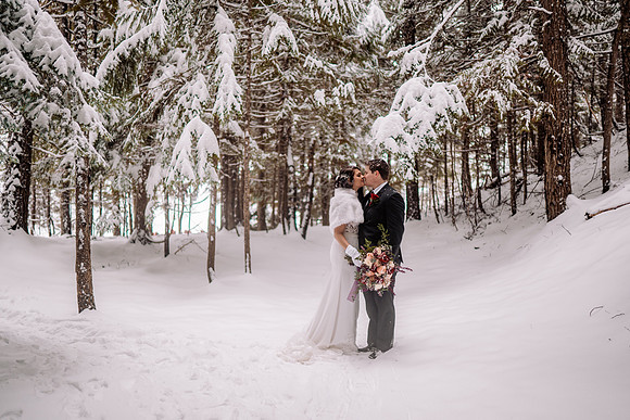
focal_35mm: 35
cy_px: 210
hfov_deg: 54.4
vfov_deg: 37.9
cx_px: 315
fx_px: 613
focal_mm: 35
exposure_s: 1/200
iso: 320
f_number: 1.6
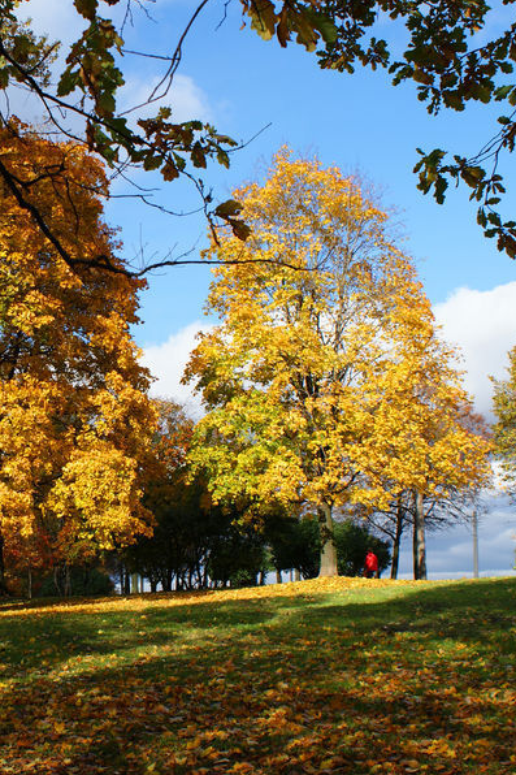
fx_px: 1269
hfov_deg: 22.3
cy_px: 388
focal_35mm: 59
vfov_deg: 33.9
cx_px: 23
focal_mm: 26
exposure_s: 1/60
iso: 100
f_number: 7.1
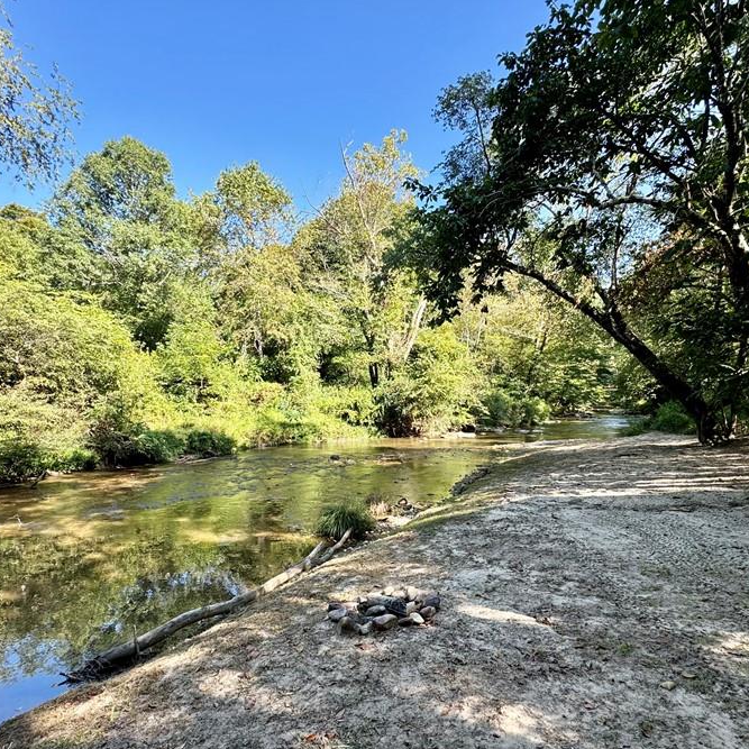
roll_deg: +0.3
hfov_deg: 77.7
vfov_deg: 77.5
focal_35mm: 19
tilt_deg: -2.1
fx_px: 465
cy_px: 411
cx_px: 382
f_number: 2.2
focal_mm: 2.22
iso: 40
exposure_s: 1/238
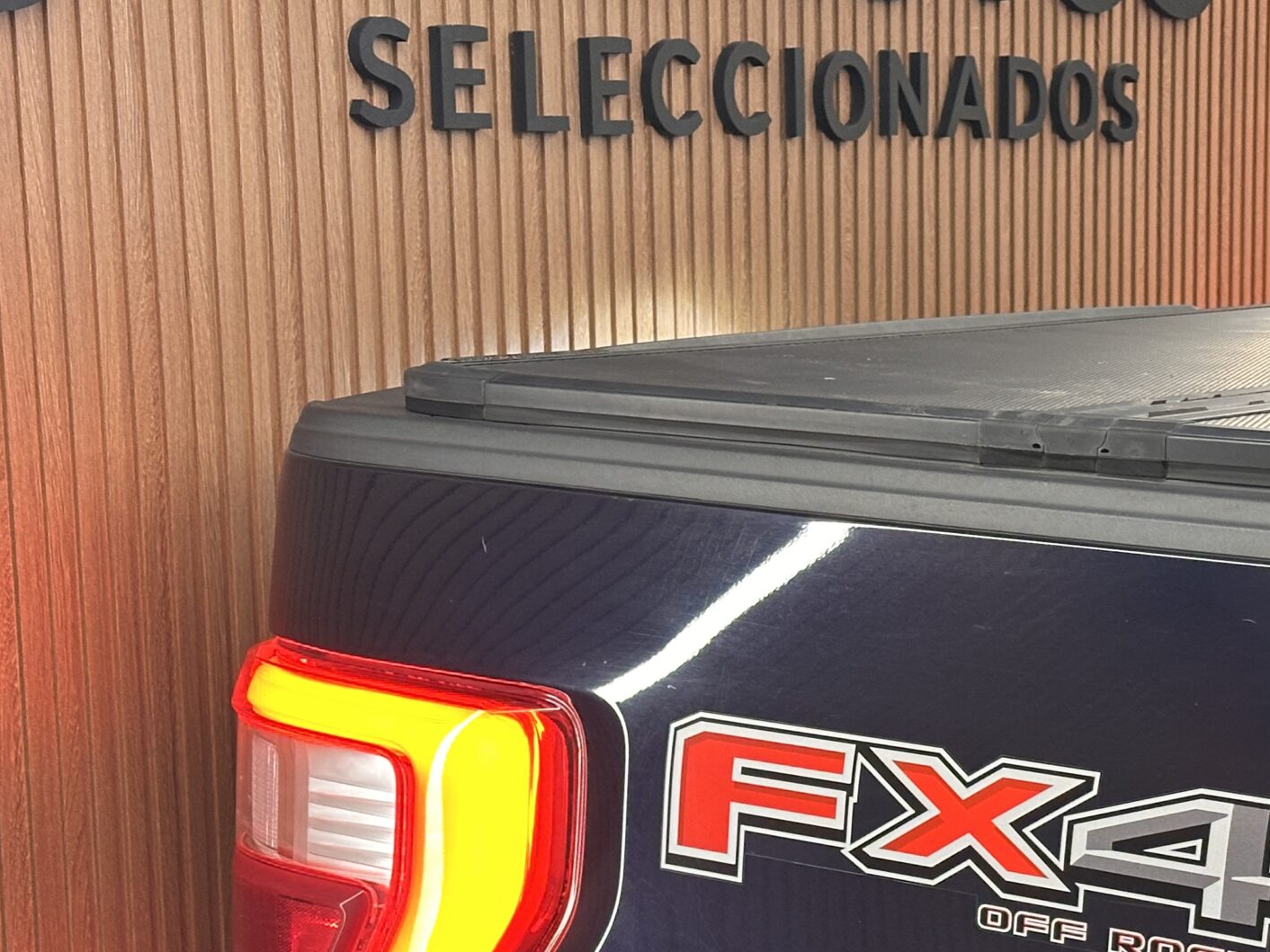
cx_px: 906
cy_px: 777
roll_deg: +0.0
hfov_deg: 22.4
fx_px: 3192
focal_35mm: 87
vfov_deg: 16.8
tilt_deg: -9.9
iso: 200
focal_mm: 6.86
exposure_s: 1/33
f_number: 1.78
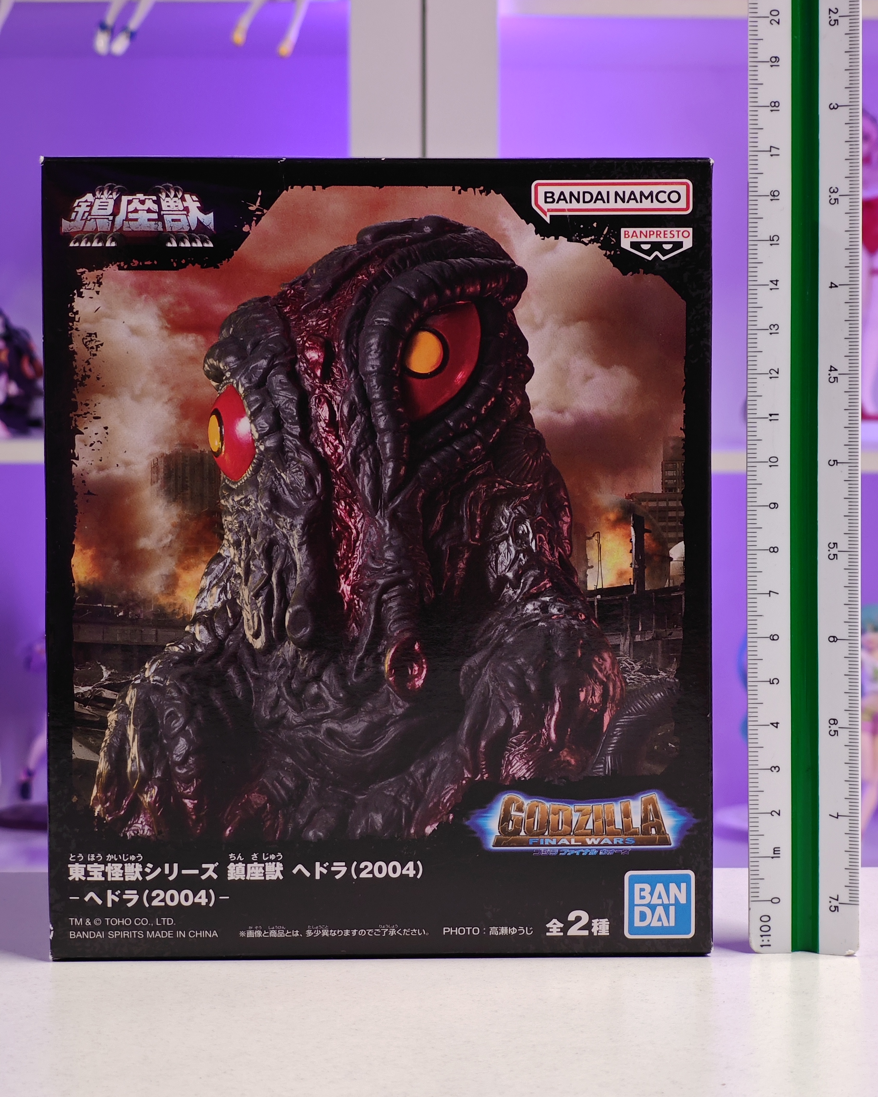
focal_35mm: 84
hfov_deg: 18.3
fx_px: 2729
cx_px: 442
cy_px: 525
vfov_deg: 22.7
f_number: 2.4
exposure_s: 1/15.2
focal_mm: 7.48
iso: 400
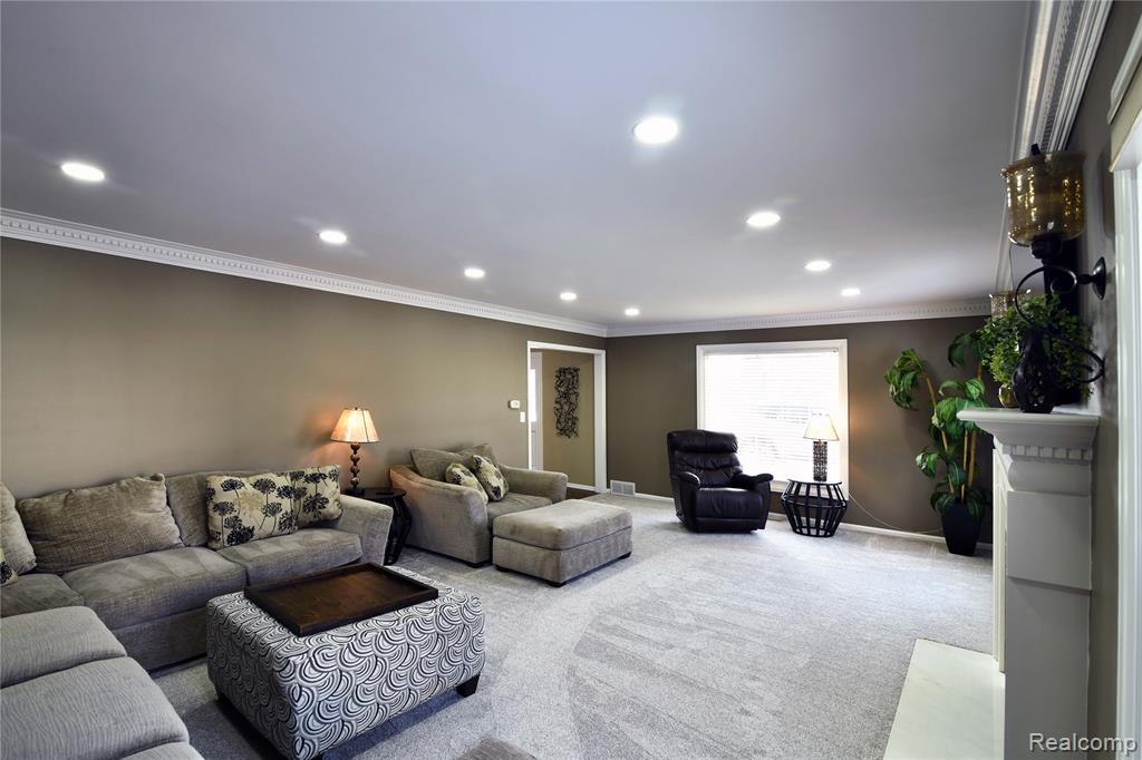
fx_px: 507
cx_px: 571
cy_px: 380
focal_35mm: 16
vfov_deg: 73.7
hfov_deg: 96.8
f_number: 9
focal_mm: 16
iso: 400
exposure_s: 1/10
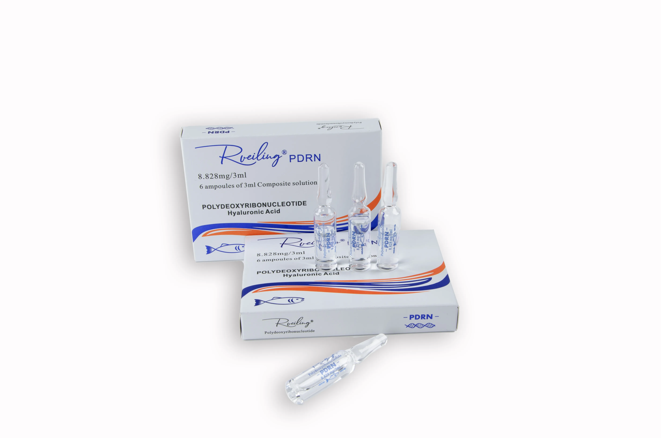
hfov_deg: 41.2
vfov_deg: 28.0
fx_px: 880
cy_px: 219
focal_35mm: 48
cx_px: 330
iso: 160
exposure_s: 1/25
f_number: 14
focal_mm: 32
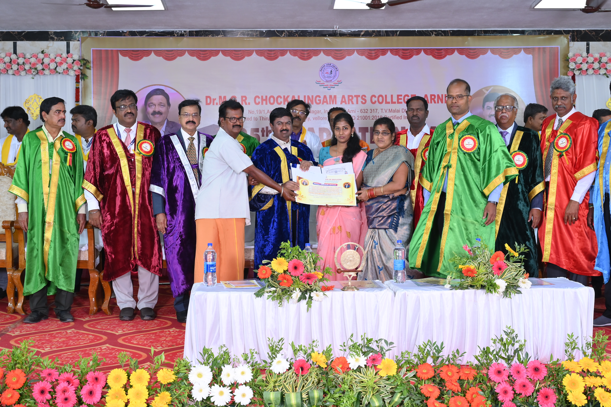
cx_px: 306
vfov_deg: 25.0
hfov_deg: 36.9
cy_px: 204
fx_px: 916
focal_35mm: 54
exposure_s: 1/125
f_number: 8
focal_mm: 54
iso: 800
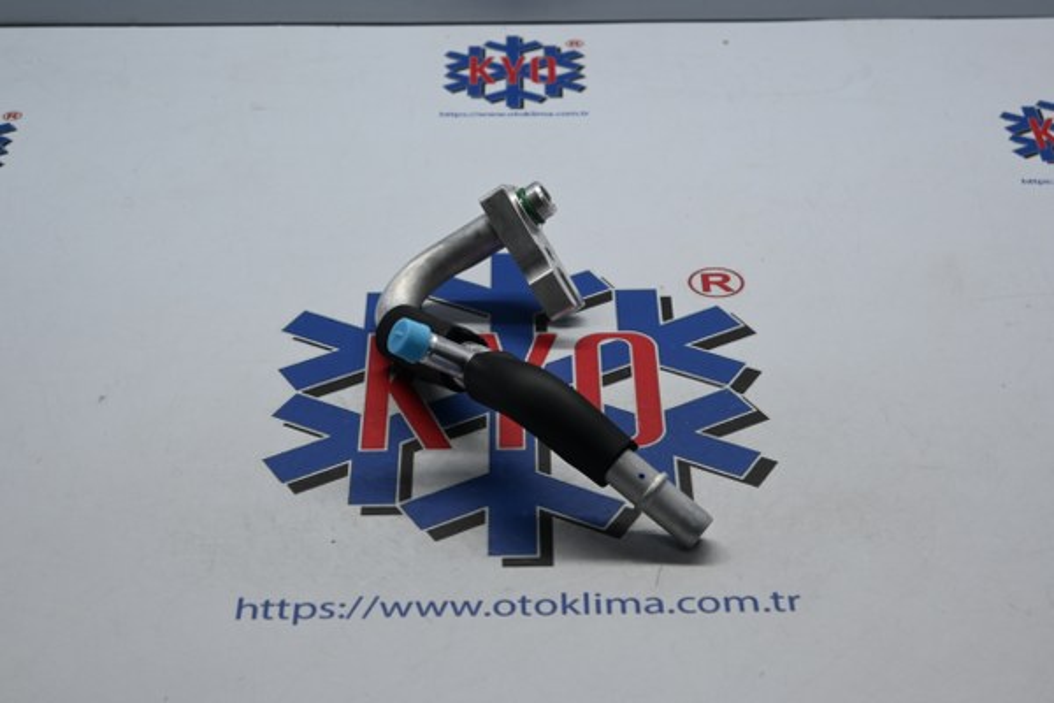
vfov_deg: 18.2
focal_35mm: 75
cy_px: 352
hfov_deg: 27.0
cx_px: 527
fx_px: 2196
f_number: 6.3
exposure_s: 1/80
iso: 400
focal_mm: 50
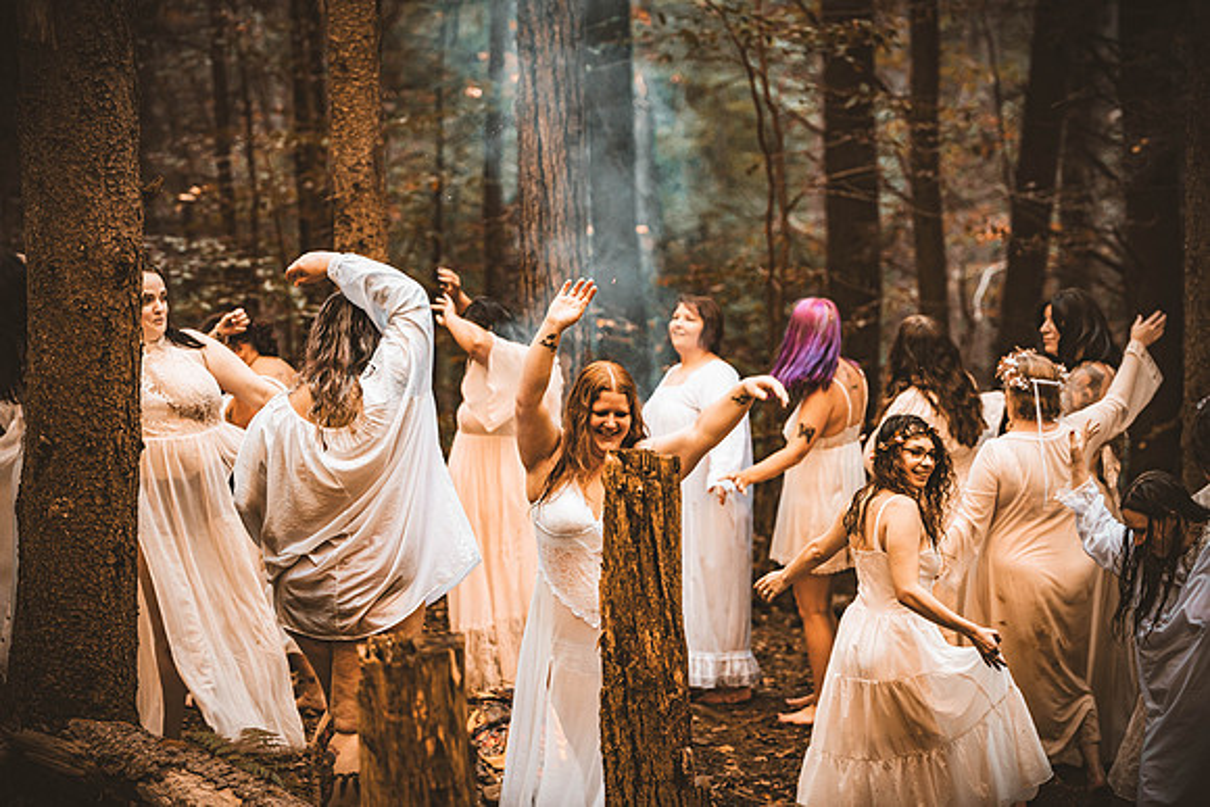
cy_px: 404
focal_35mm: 95
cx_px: 605
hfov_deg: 21.5
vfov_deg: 14.4
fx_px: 3194
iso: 1000
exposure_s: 1/160
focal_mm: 95
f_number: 2.8
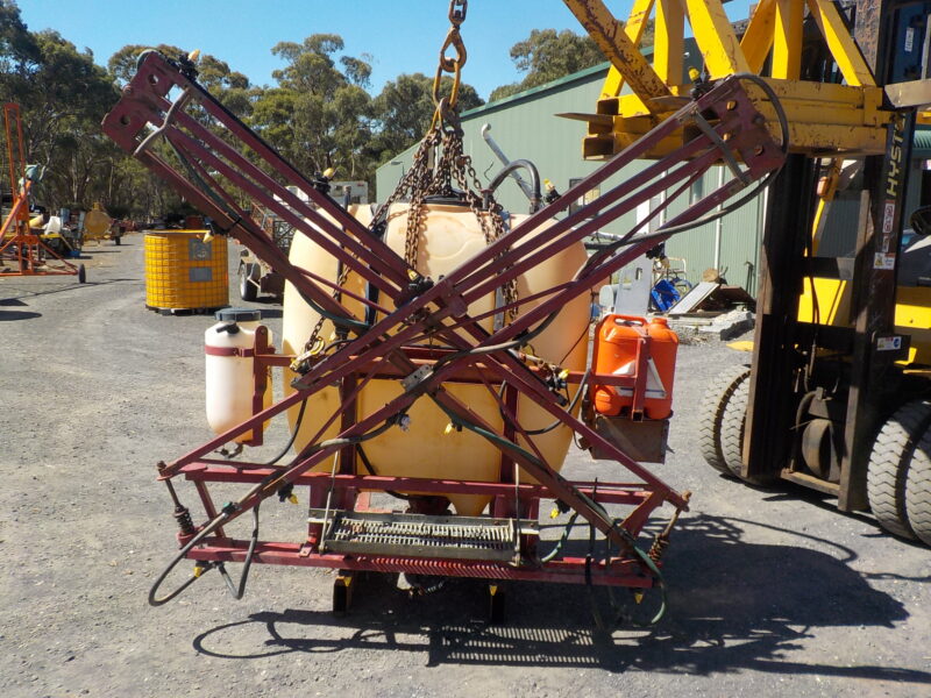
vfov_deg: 46.8
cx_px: 466
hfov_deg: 60.0
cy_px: 349
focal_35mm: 30
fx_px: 807
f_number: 3.3
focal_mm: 4.1
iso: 125
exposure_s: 1/1000
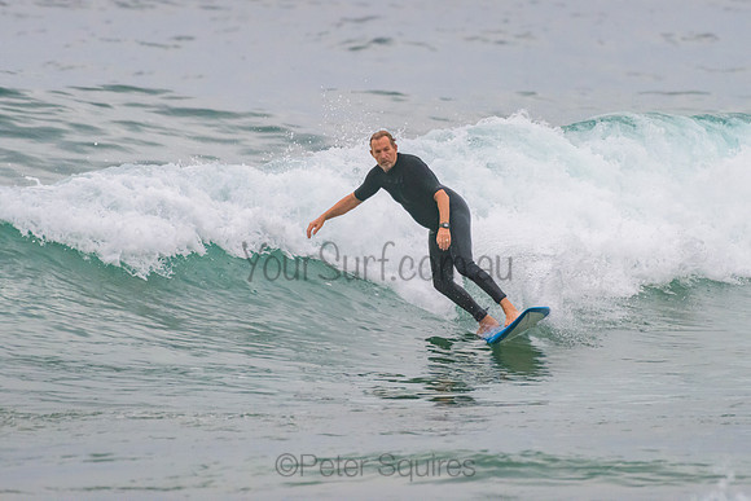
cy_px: 194
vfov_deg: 2.2
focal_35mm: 613
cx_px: 407
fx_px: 12793
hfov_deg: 3.4
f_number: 5.6
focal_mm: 500
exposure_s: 1/1250
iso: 1800
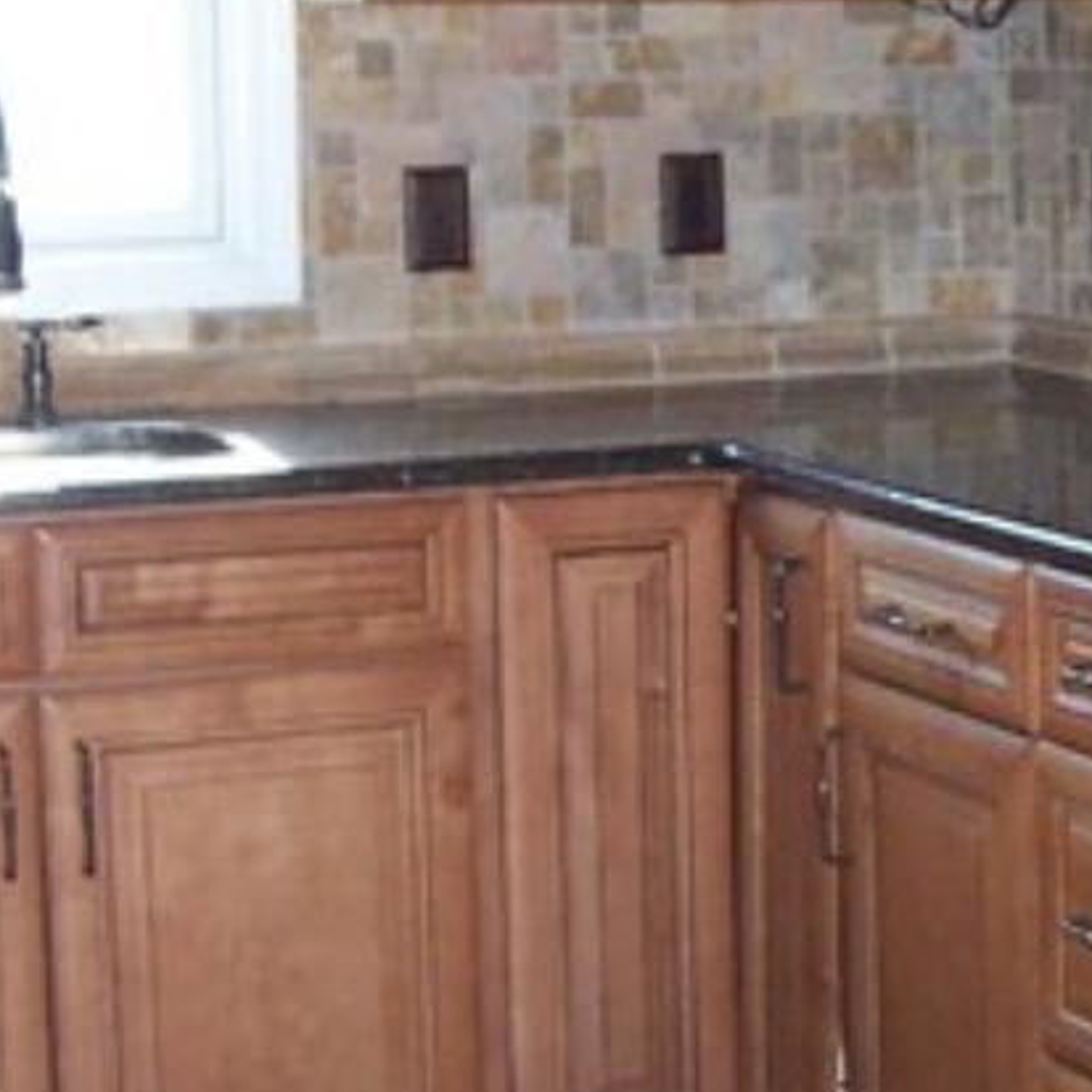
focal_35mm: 114
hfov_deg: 15.1
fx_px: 4069
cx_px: 1034
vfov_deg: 15.2
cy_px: 296
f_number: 2.8
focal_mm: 5.6
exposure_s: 1/60
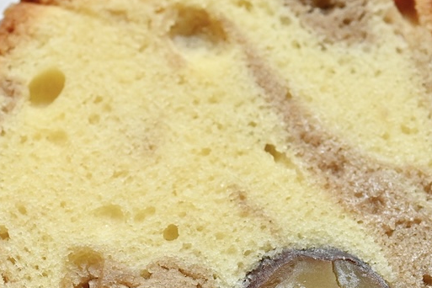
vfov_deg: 11.7
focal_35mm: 117
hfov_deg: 17.5
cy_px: 221
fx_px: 1404
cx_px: 243
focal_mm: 60
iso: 6400
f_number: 9
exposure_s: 1/160
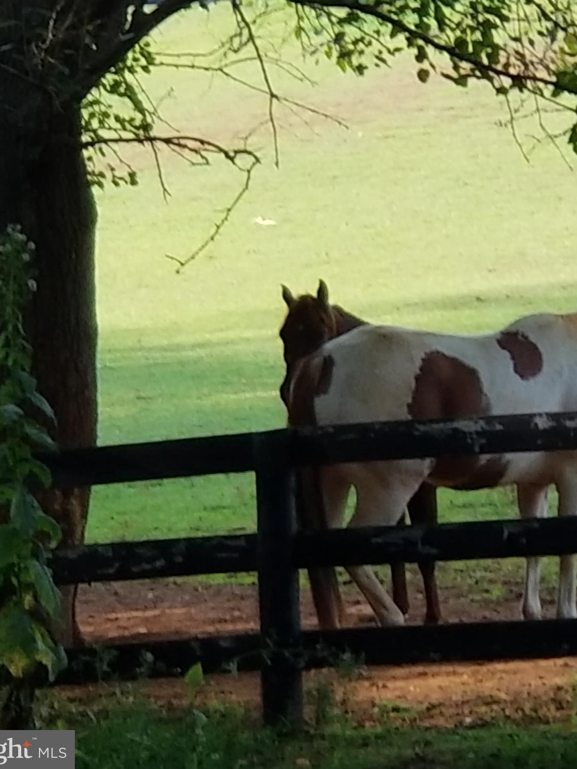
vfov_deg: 27.8
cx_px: 466
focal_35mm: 70
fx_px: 1556
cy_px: 383
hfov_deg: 20.8
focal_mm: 6
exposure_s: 1/151
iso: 25
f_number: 2.4
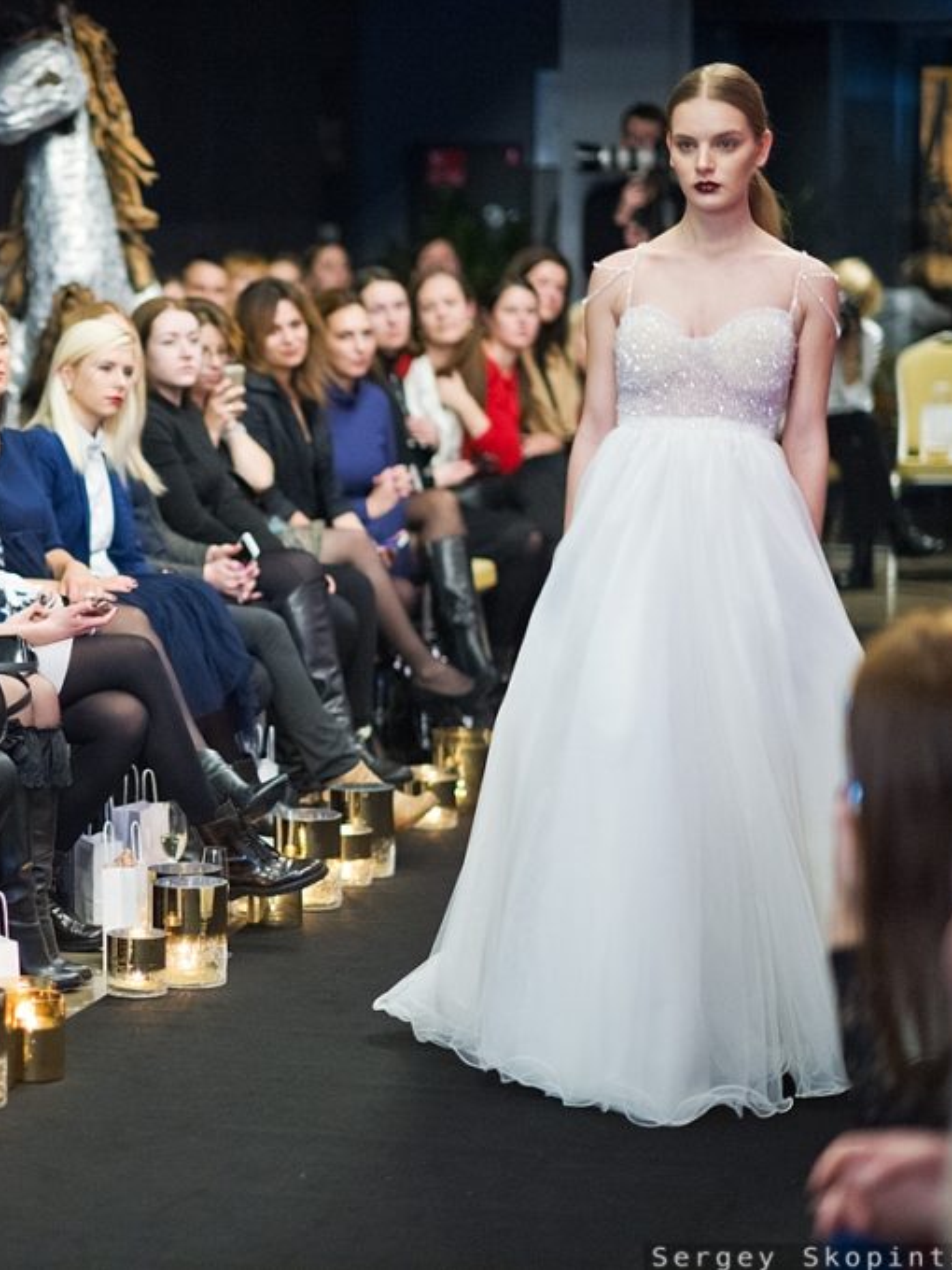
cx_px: 52
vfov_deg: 16.0
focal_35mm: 123
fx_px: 4510
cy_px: 634
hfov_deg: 11.9
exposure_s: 1/320
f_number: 1.4
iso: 3200
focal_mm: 85
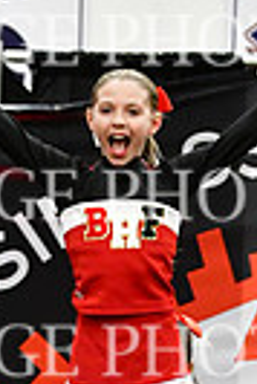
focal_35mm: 783
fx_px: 8362
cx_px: 82
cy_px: 583
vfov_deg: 2.6
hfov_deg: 1.8
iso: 5000
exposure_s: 1/500
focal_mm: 120
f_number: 3.5
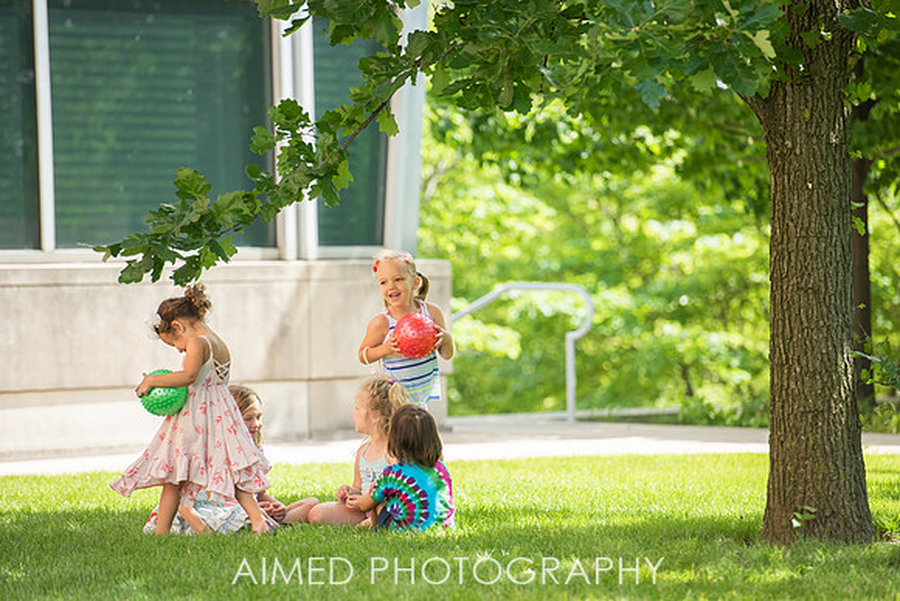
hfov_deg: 9.7
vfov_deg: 6.5
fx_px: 5317
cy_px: 319
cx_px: 450
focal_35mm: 213
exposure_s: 1/640
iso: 250
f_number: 4
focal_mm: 200
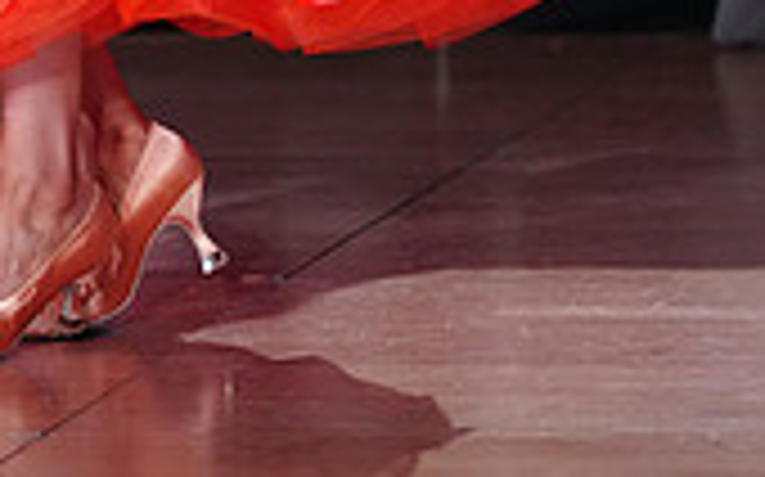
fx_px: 14480
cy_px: -616
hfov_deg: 3.0
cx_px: -29
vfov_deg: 1.9
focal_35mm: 695
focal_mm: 200
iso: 3200
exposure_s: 1/500
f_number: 2.8
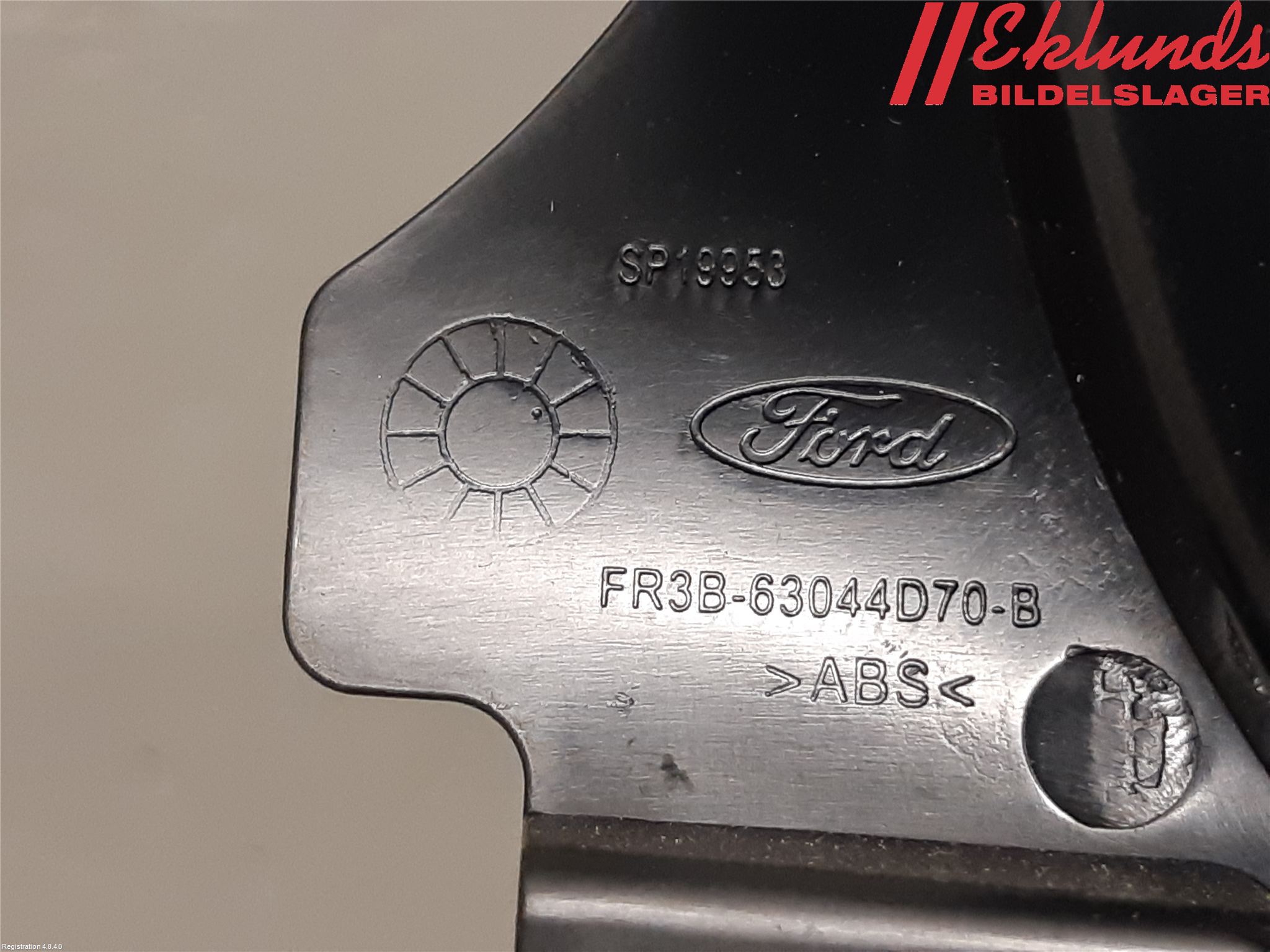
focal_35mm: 26
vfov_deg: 53.1
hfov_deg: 67.3
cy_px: 476
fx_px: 954
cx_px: 635
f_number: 1.7
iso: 160
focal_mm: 3.93
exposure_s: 1/50
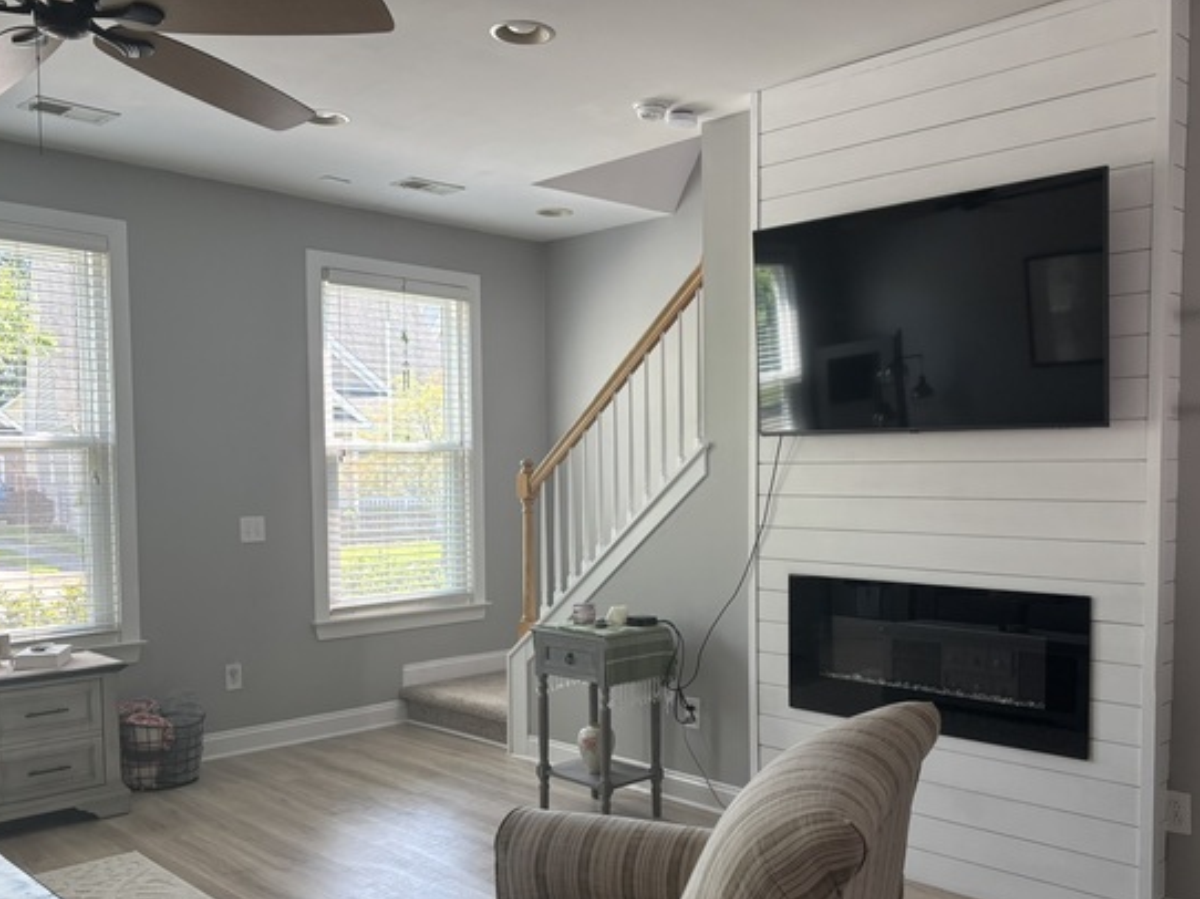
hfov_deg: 56.7
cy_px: 540
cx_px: 672
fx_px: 1109
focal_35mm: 32
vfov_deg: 43.9
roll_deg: +0.7
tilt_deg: -3.5
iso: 125
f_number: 1.6
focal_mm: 5.96
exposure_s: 1/120
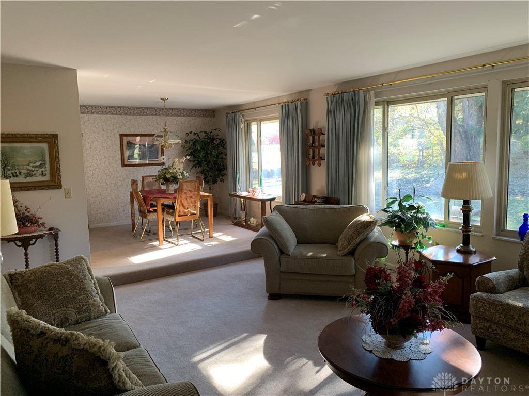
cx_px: 264
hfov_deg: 67.3
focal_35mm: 26
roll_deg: +0.7
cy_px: 198
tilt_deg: -6.4
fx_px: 397
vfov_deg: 53.1
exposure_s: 1/60
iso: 100
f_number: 1.8
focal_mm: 4.25
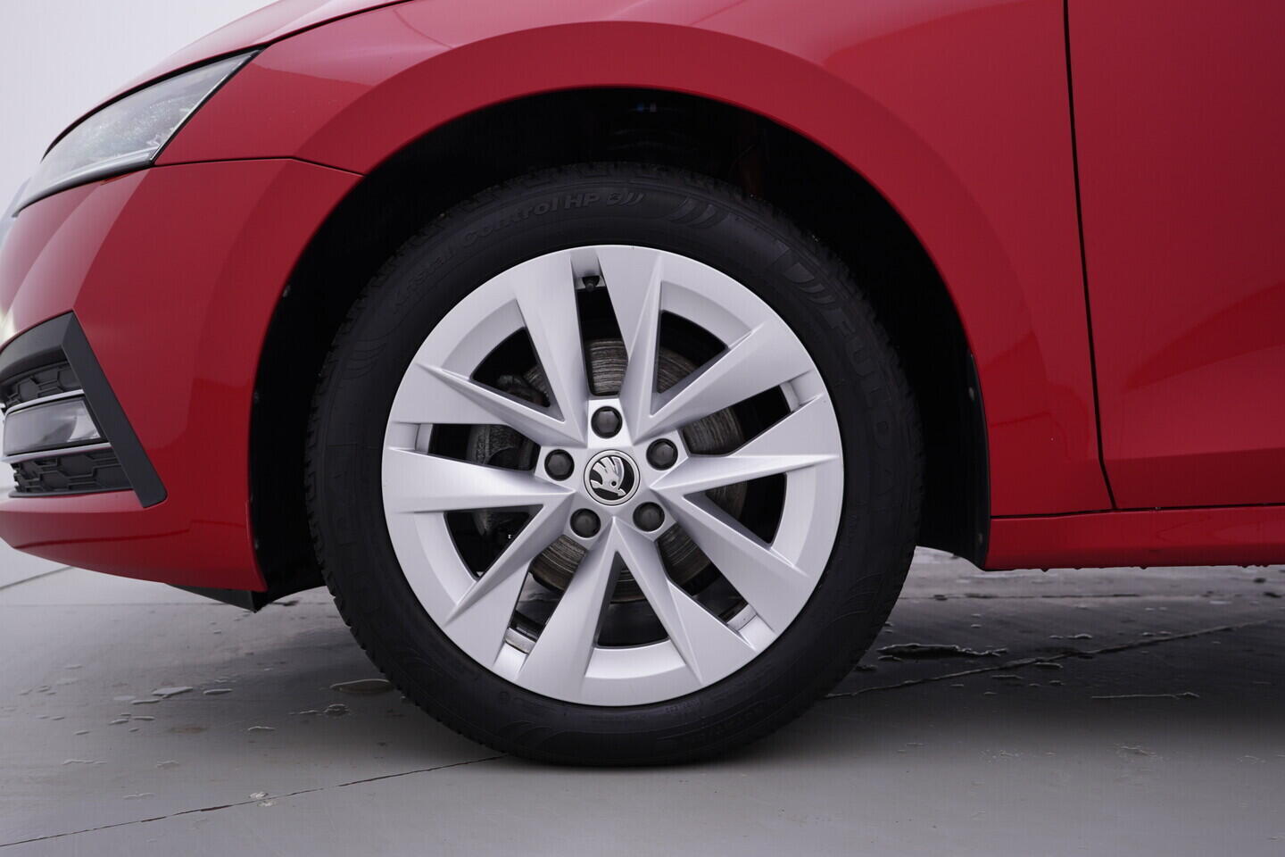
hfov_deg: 53.1
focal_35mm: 36
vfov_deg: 36.9
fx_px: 1285
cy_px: 428
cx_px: 642
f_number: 4
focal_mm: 24
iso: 125
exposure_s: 1/80
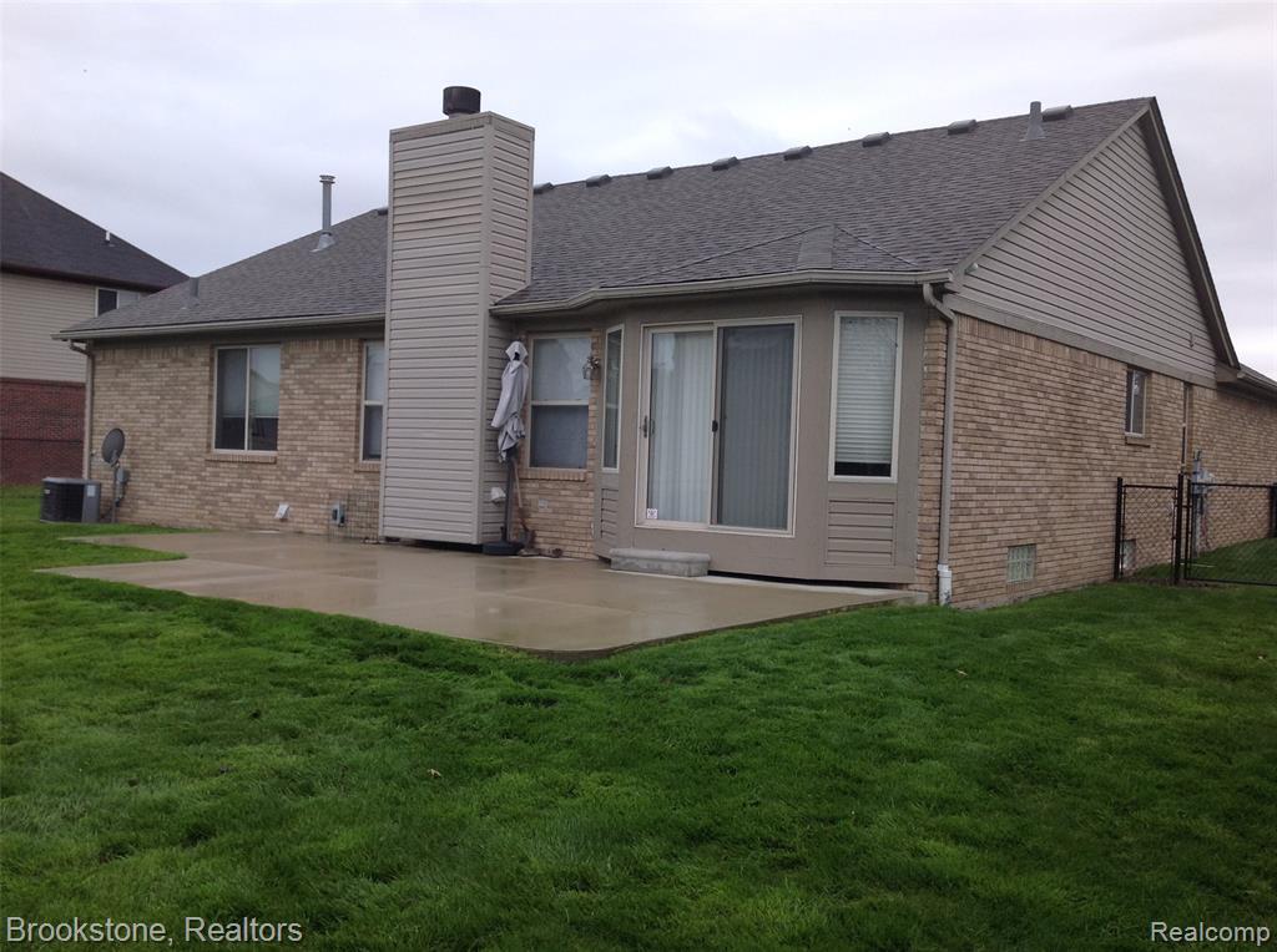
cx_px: 638
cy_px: 476
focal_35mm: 35
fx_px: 1289
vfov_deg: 40.6
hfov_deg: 52.7
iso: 50
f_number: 2.4
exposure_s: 1/756
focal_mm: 4.28
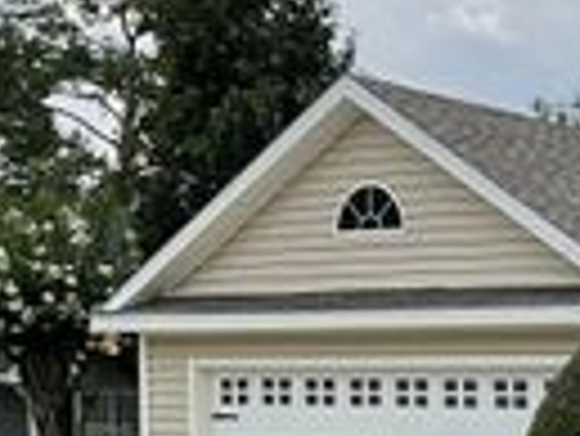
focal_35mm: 112
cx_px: 1084
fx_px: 1878
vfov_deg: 12.7
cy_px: 623
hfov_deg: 15.0
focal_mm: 3
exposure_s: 1/1534
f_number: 1.8
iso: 16
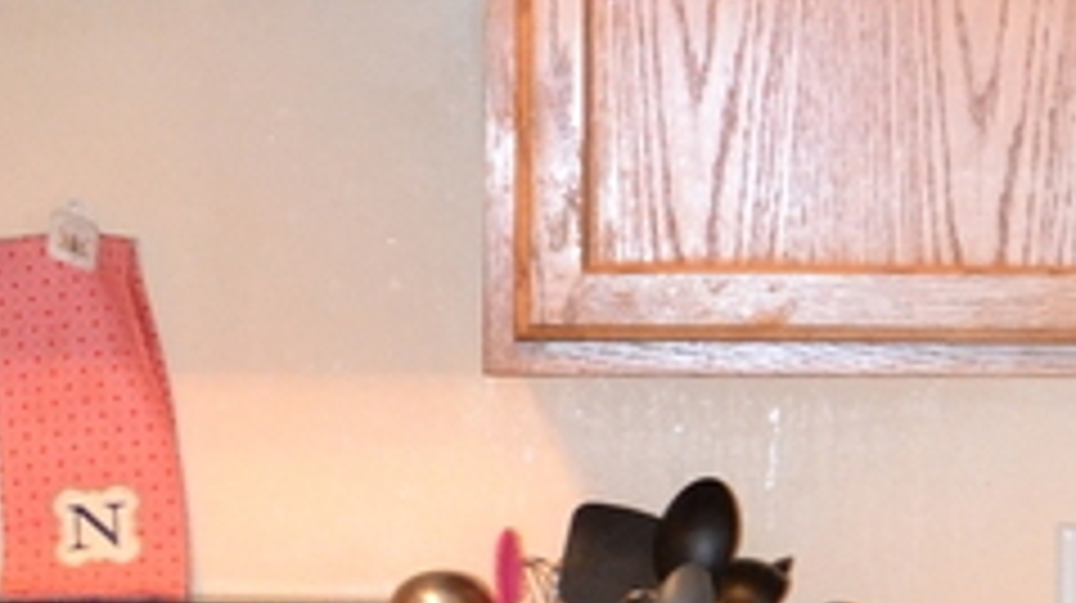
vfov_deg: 9.4
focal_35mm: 128
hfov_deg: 16.2
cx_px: -158
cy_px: 459
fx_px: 3649
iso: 3200
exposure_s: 1/60
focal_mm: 18
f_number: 3.5
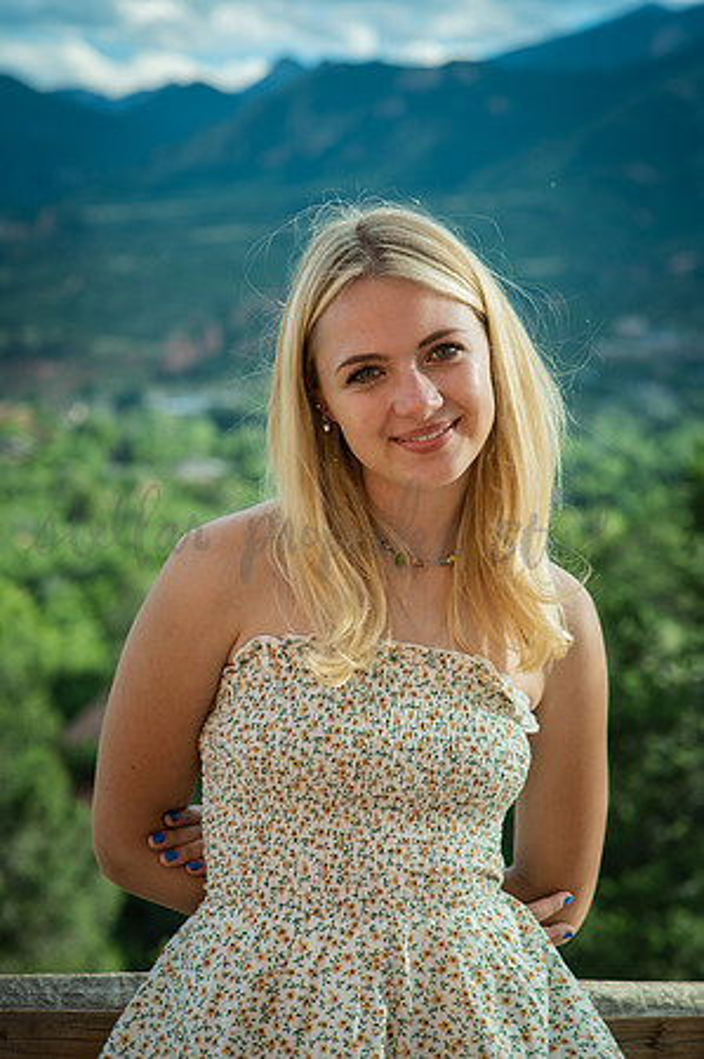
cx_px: 352
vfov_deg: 23.9
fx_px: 2499
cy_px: 530
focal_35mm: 85
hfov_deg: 16.0
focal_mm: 85
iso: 200
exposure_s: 1/400
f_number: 4.5
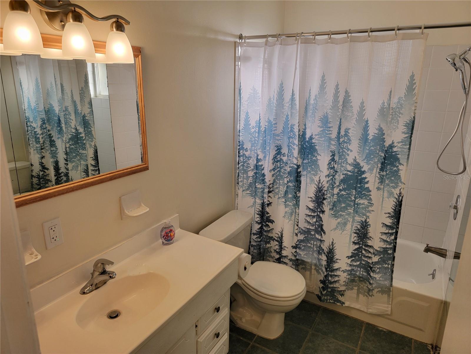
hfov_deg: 71.6
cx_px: 236
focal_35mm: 24
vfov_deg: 56.8
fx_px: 327
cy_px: 177
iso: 50
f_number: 1.8
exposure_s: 1/120
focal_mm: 6.7
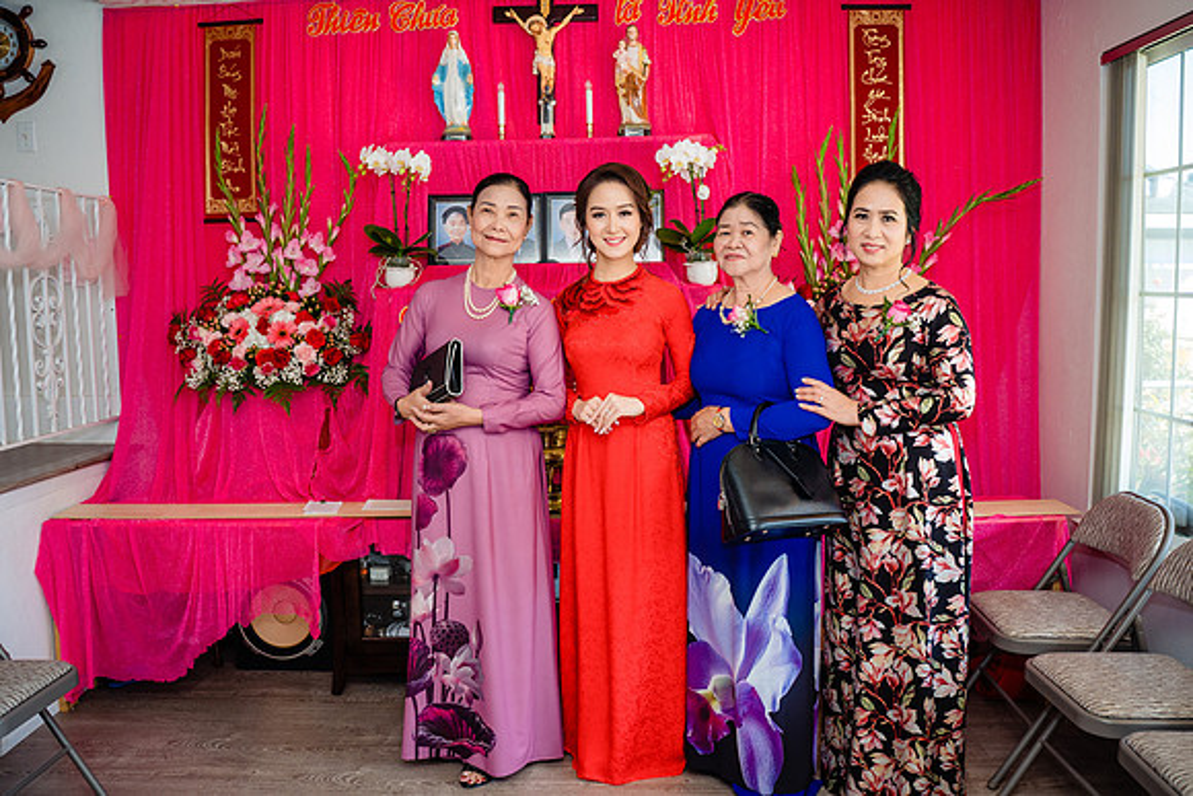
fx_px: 994
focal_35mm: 30
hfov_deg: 61.9
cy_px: 388
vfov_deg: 43.6
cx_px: 587
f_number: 4
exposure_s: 1/160
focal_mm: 28
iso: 800
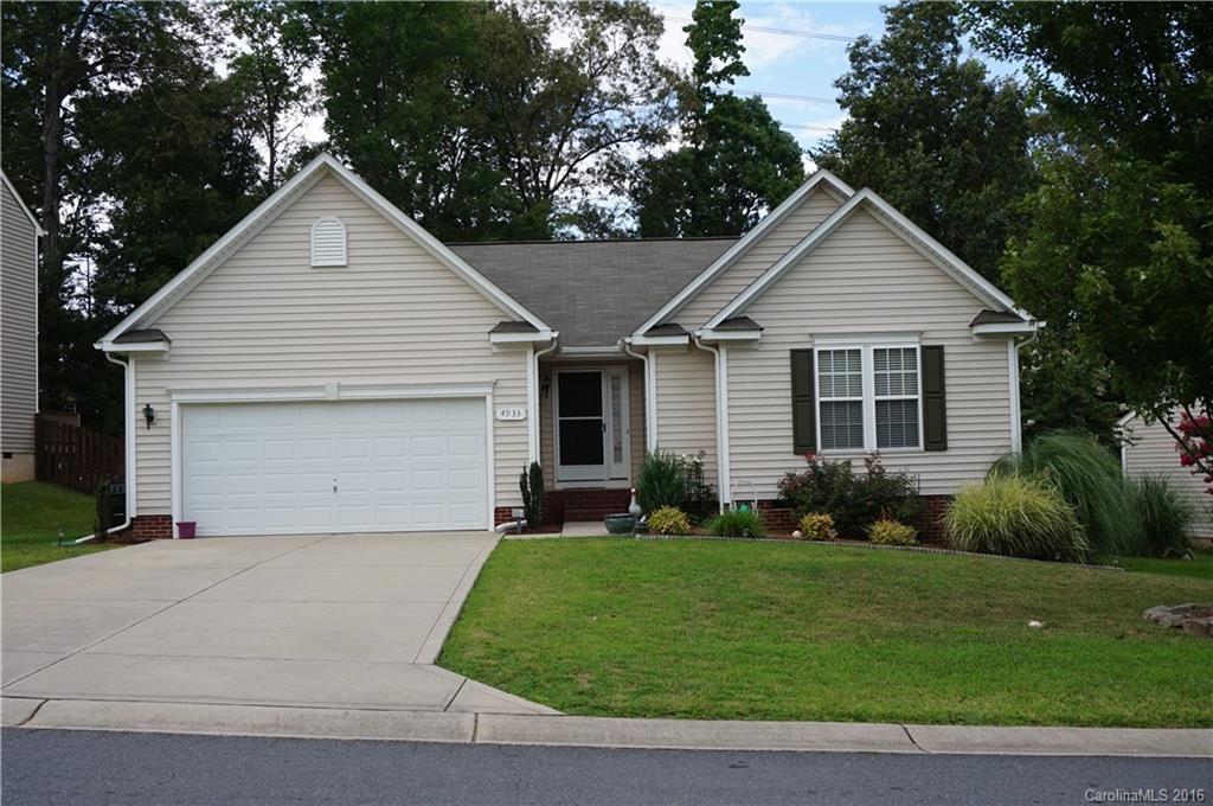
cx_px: 606
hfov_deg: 49.6
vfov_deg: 34.1
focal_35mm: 39
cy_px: 403
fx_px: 1312
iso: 100
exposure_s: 1/80
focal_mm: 26
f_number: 11
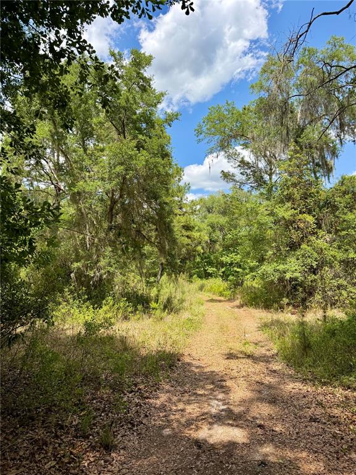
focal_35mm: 24
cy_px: 238
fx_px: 329
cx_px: 178
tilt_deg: +5.5
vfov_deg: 71.6
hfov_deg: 56.8
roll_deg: +0.4
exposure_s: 1/3145
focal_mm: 6.76
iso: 100
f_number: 1.78
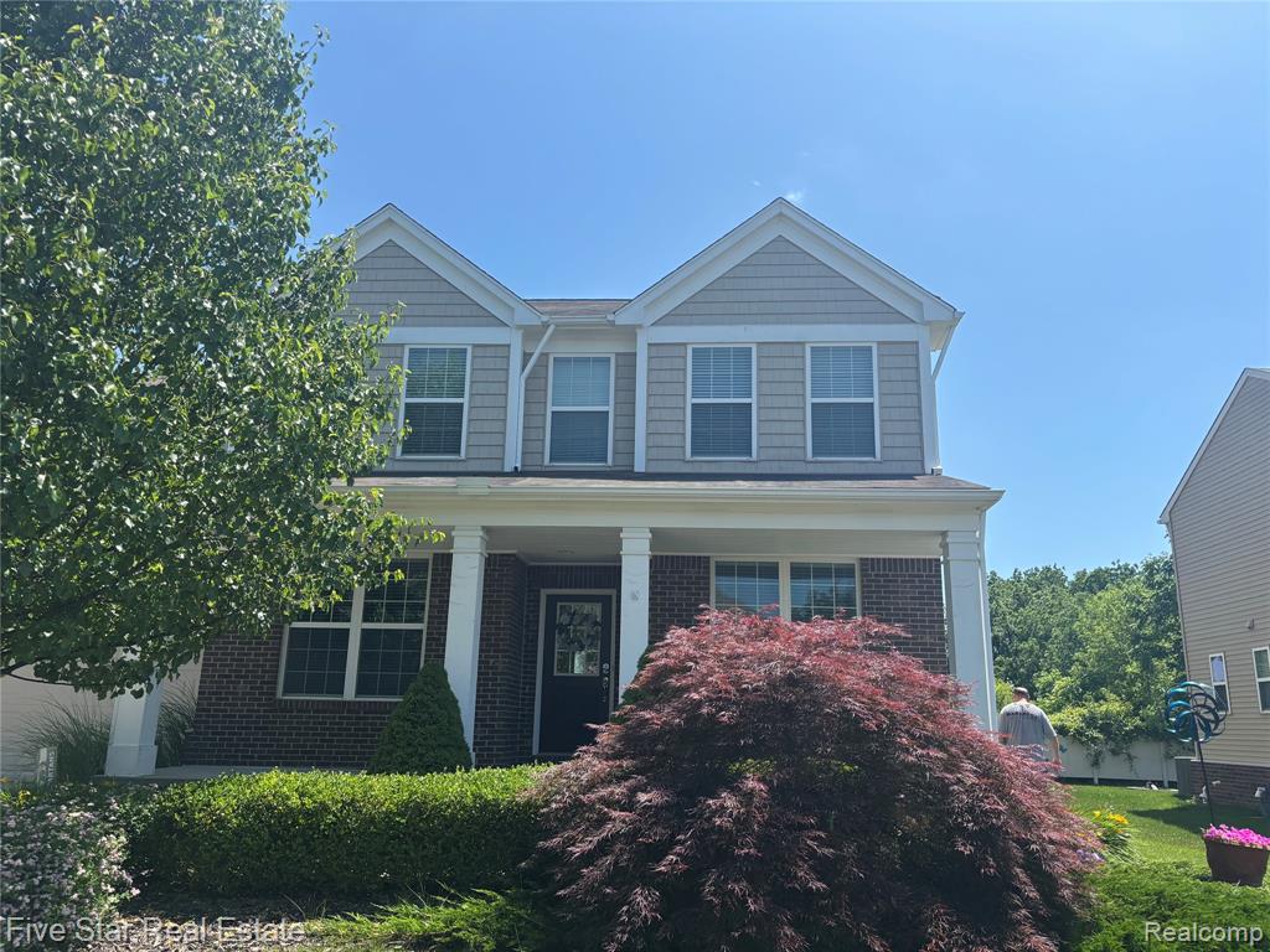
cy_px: 476
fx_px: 954
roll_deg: -1.5
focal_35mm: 26
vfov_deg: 53.1
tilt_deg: +14.3
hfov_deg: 67.3
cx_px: 635
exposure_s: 1/2710
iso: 50
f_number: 1.6
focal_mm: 5.96
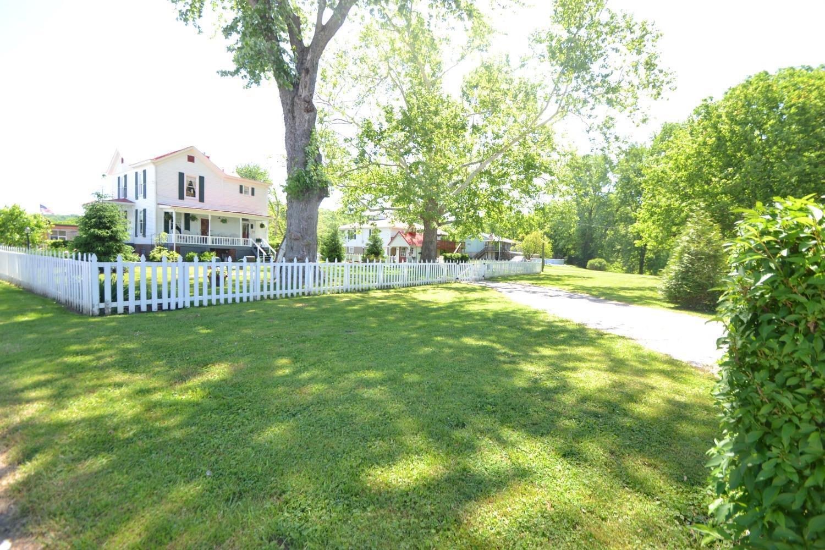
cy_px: 275
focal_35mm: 15
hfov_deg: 100.4
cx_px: 412
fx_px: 344
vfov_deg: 77.3
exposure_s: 1/125
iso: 125
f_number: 5.6
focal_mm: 10
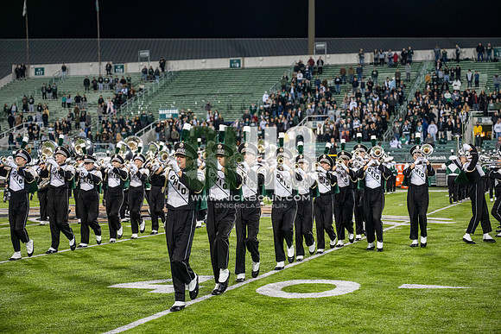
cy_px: 167
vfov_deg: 19.5
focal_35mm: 70
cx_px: 250
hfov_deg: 28.8
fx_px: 974
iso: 1250
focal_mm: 70
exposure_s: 1/500
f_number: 3.2
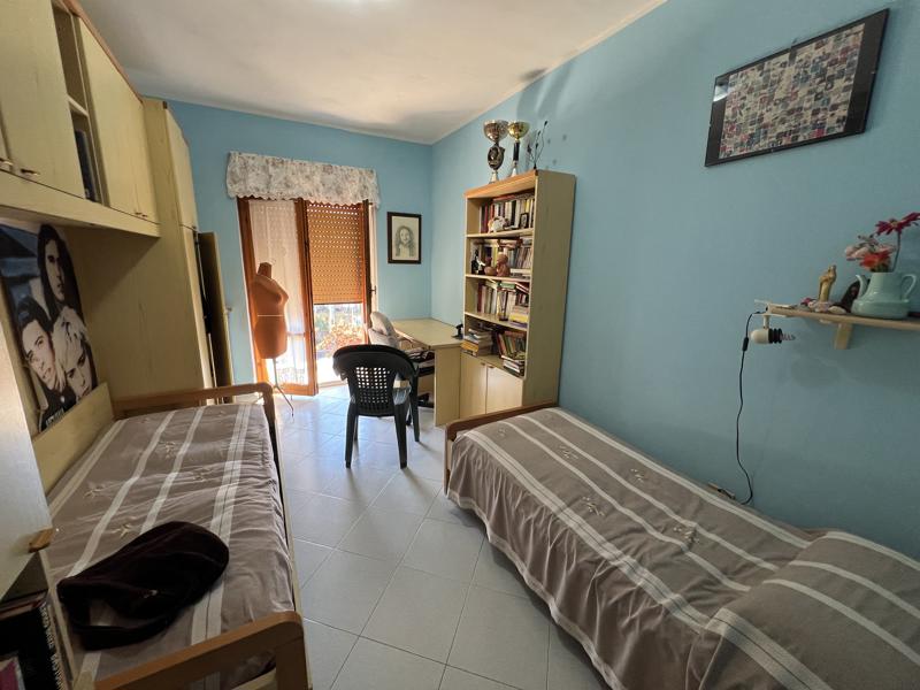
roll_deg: -0.3
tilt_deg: -13.0
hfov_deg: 106.2
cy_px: 345
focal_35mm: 13
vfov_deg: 89.9
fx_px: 346
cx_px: 460
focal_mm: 1.57
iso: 160
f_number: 1.8
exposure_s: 1/99
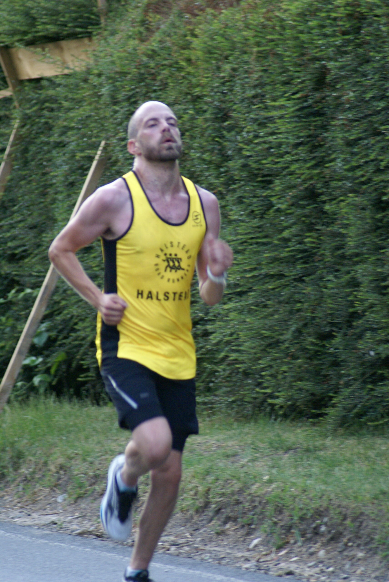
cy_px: 291
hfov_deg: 3.1
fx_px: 7280
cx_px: 194
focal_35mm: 450
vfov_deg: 4.6
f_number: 5.6
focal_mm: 300
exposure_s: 1/160
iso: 800
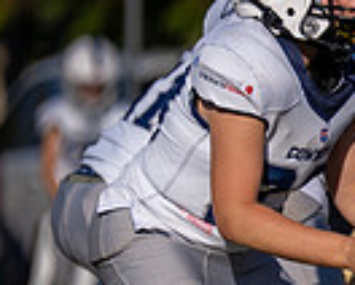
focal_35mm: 1207
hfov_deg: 1.6
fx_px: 12700
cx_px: 849
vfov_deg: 1.3
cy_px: 333
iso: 200
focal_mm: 200
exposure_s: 1/6400
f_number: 2.8
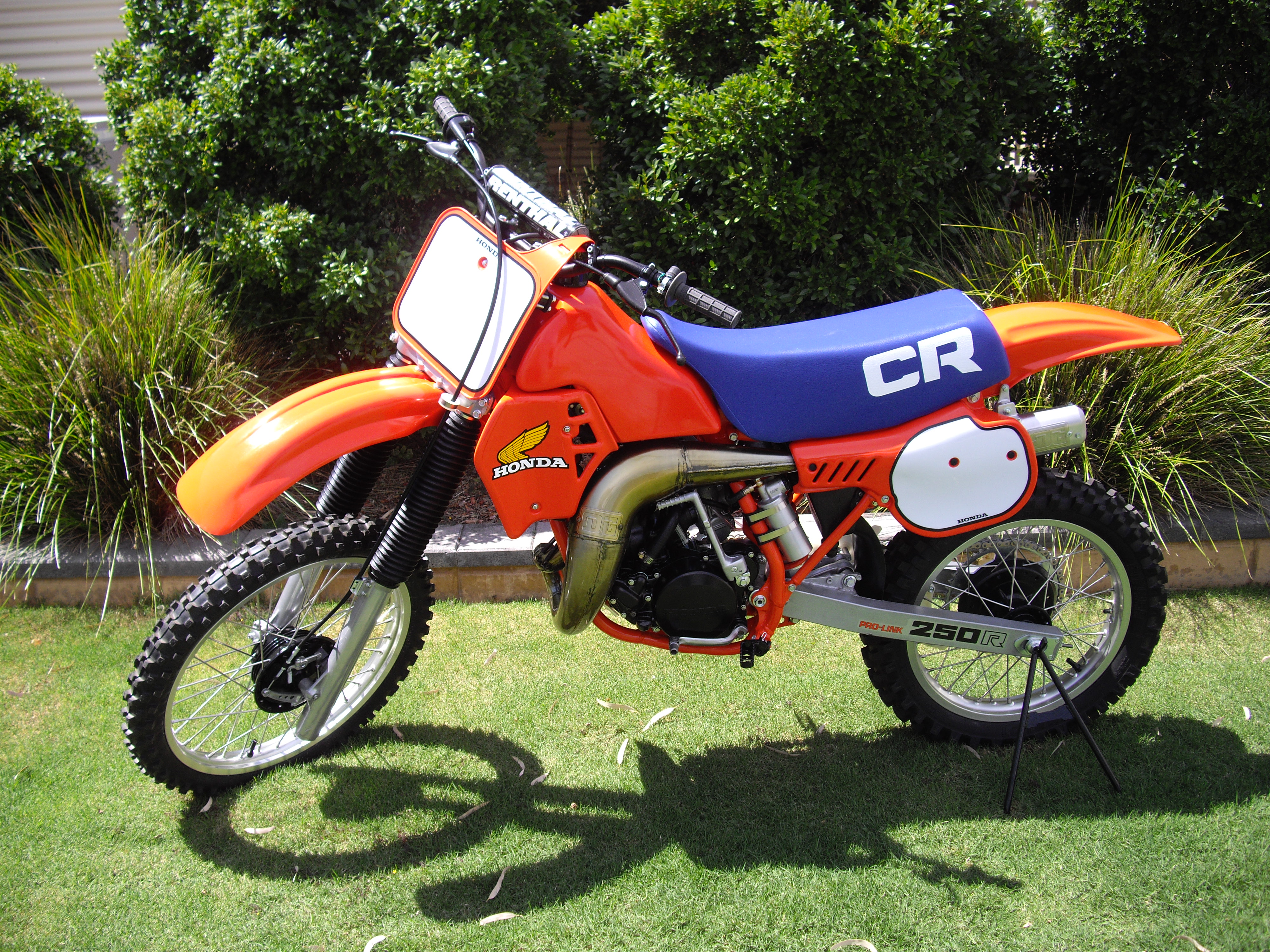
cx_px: 635
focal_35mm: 38
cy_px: 476
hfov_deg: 49.0
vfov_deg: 37.7
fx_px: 1394
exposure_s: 1/320
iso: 64
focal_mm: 7.9
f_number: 2.8
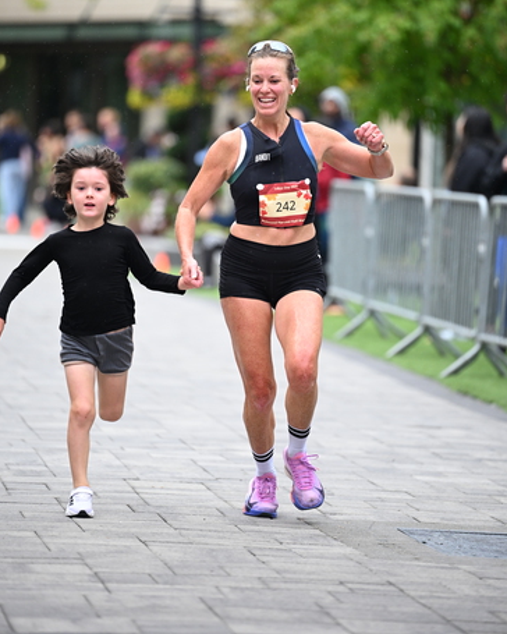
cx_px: 253
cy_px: 254
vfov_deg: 8.5
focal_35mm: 227
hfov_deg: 6.8
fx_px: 4258
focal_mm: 200
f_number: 2.8
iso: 1250
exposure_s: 1/1600
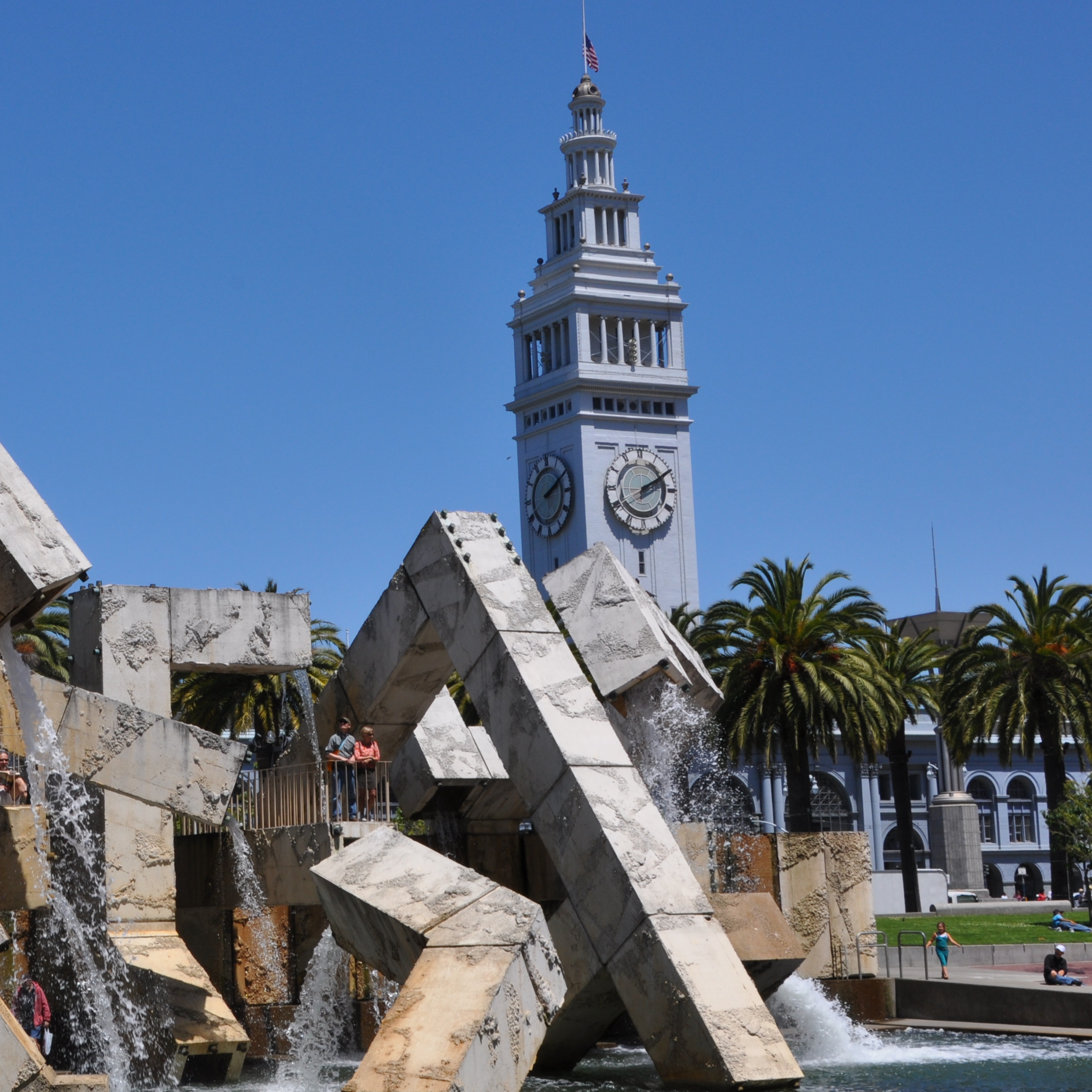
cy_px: 579
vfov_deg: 28.2
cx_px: 142
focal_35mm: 61
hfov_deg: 27.3
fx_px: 2177
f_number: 14
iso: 200
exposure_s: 1/200
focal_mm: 26
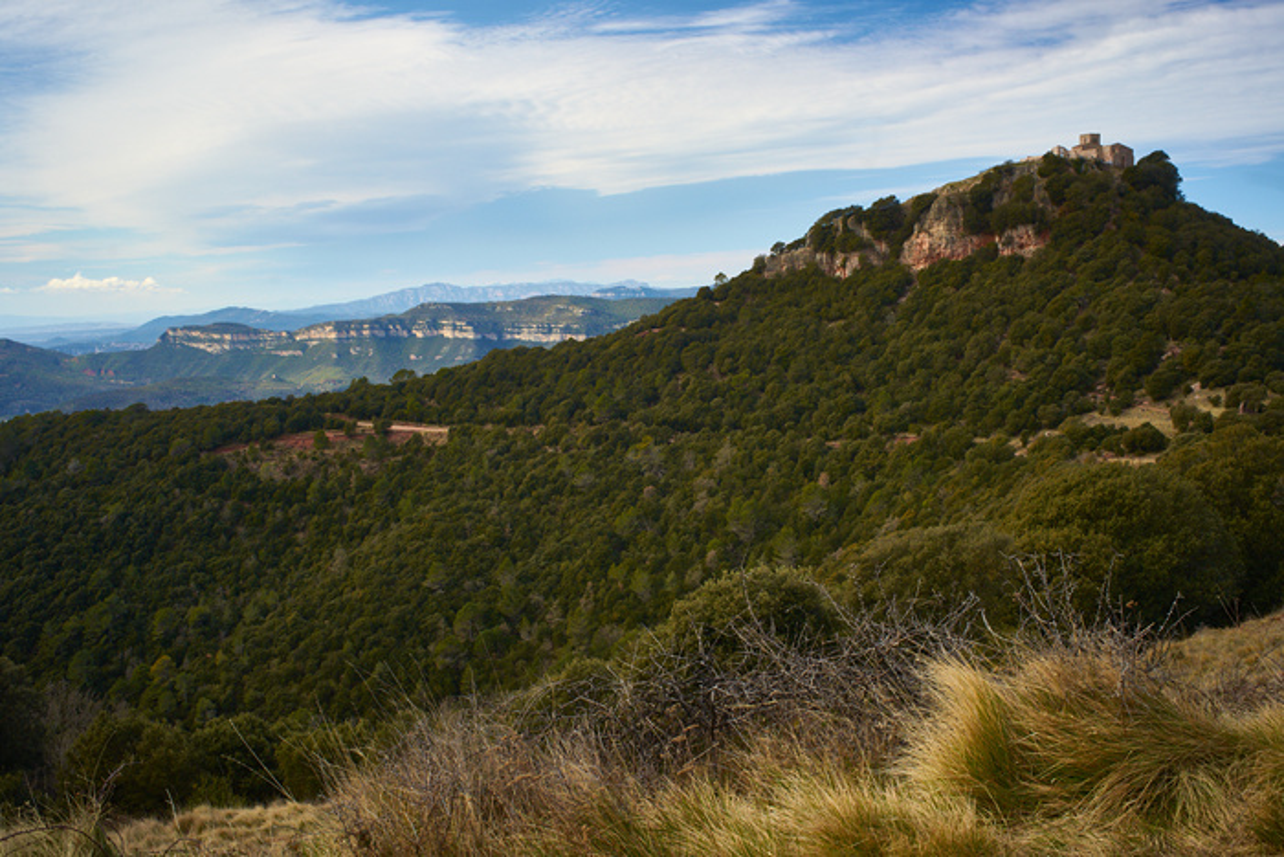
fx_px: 1249
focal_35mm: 35
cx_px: 642
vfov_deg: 37.9
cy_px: 428
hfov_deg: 54.4
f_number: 11
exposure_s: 1/60
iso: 200
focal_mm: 35
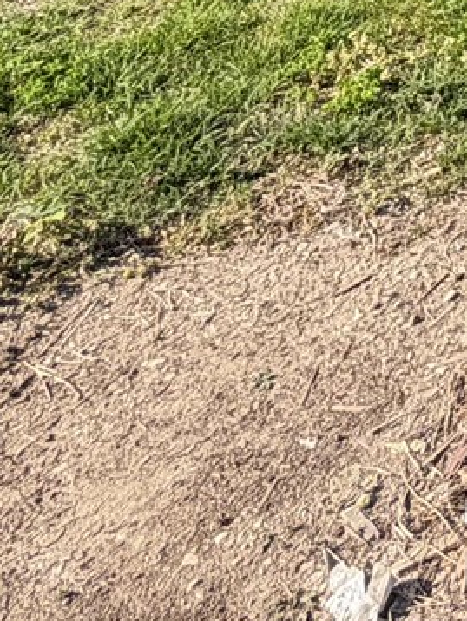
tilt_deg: -1.9
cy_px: -635
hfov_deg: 14.7
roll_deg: -0.4
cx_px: 970
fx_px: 1437
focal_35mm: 80
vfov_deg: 17.3
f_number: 2.2
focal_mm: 2.22
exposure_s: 1/502
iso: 50
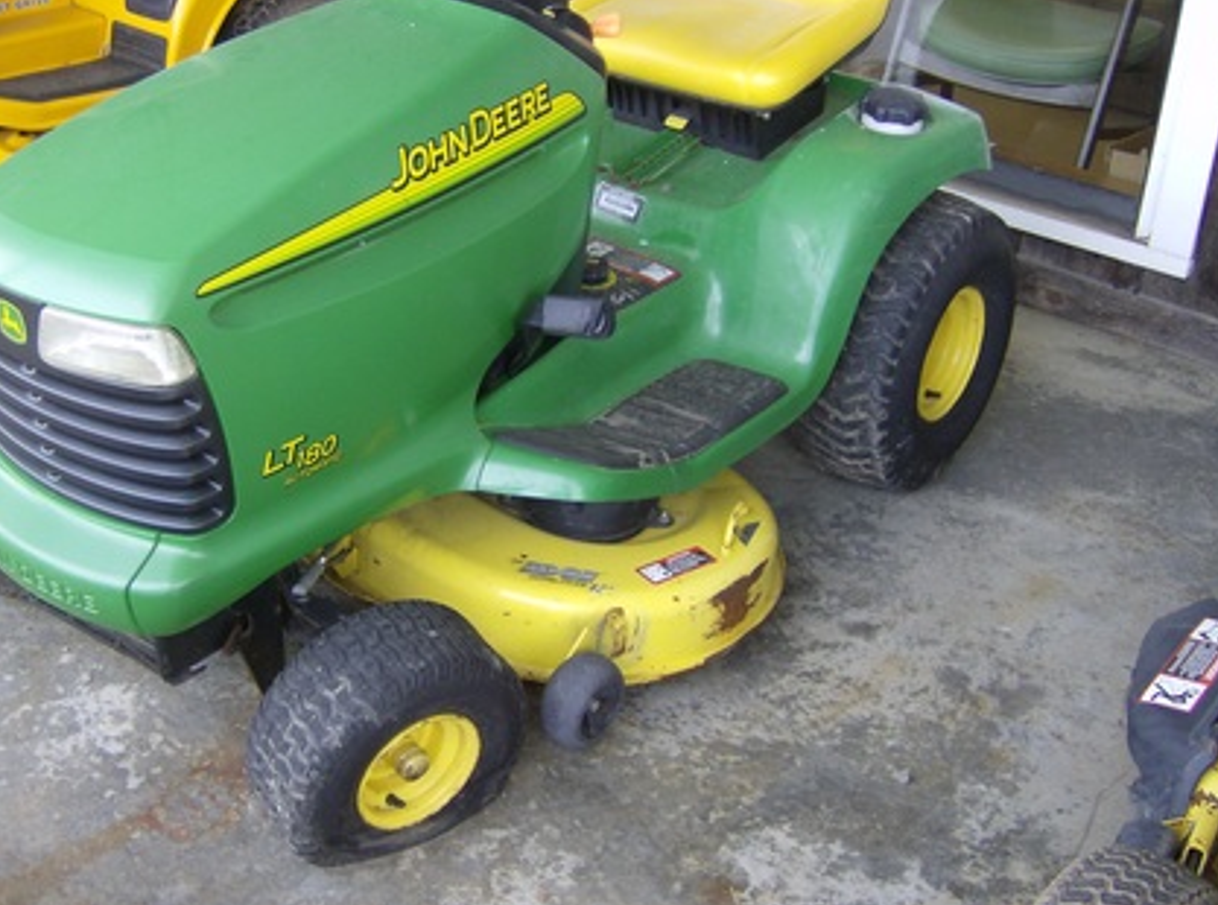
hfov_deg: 40.4
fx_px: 1649
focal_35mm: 47
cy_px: 372
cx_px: 511
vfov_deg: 30.6
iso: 100
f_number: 2.8
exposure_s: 1/79.3
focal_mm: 6
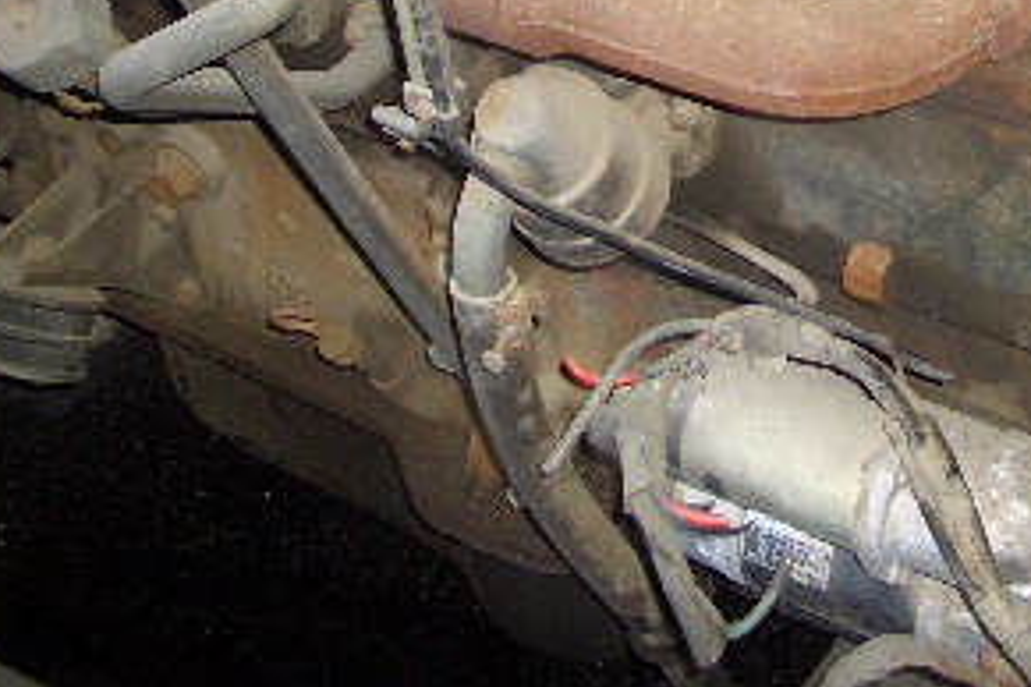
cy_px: -103
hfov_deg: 25.1
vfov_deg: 16.5
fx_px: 2291
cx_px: 744
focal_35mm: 80
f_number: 2.6
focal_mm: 5.8
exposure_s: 1/60
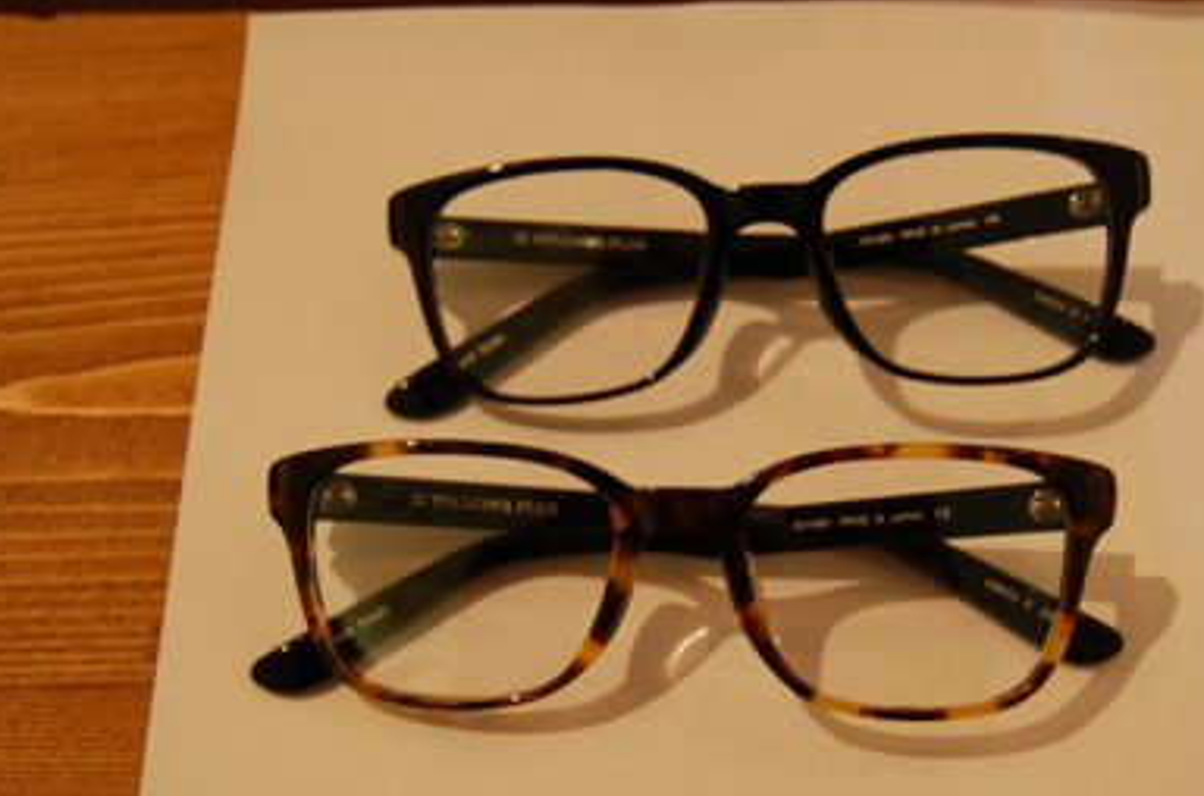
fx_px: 1501
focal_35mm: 45
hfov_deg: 43.7
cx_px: 633
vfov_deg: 29.4
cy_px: 564
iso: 400
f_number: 3.5
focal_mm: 18
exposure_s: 1/30
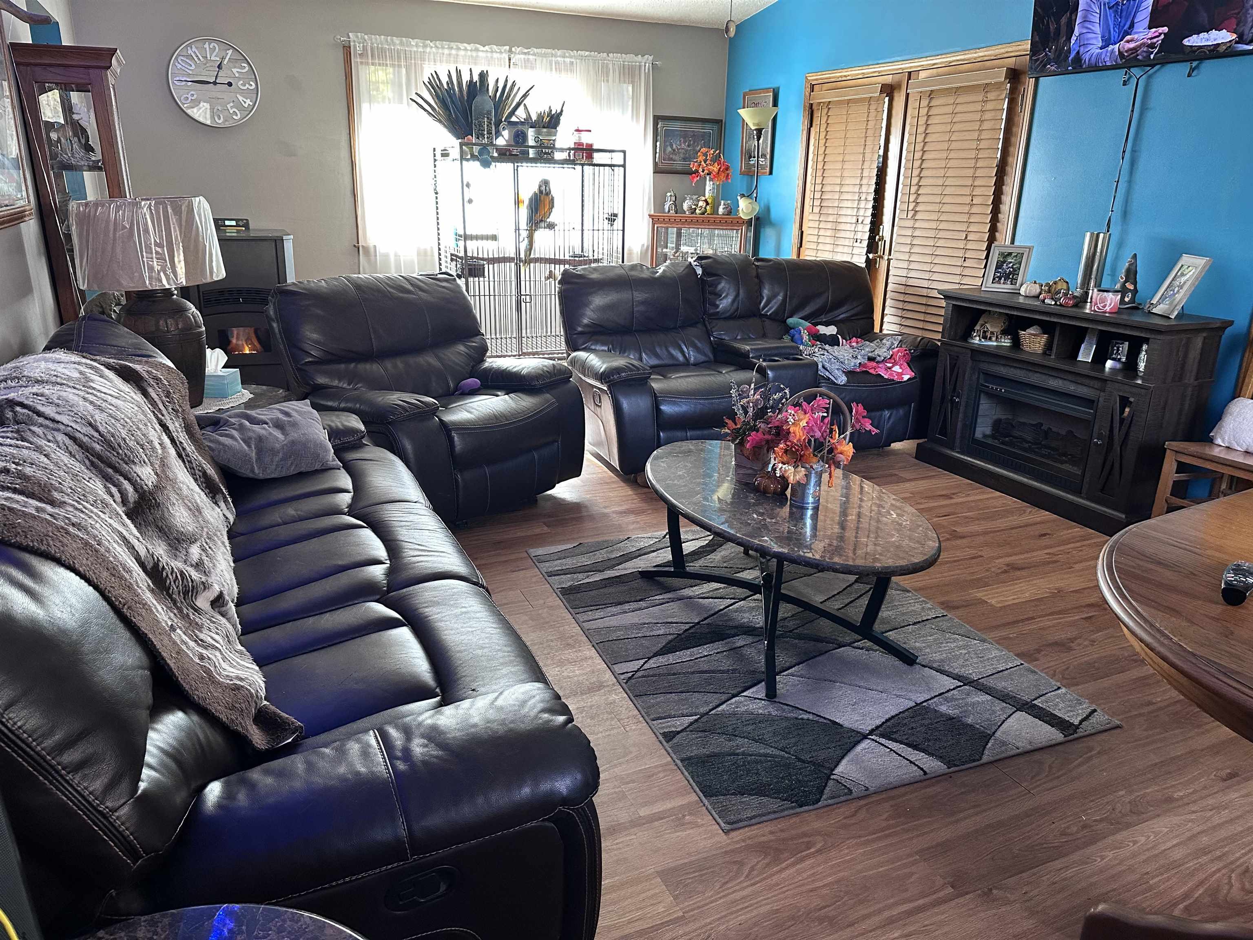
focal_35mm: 24
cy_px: 470
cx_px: 626
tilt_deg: -17.8
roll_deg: -1.4
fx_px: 869
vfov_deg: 56.8
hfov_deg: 71.6
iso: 400
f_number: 1.78
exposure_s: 1/60
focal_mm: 6.86
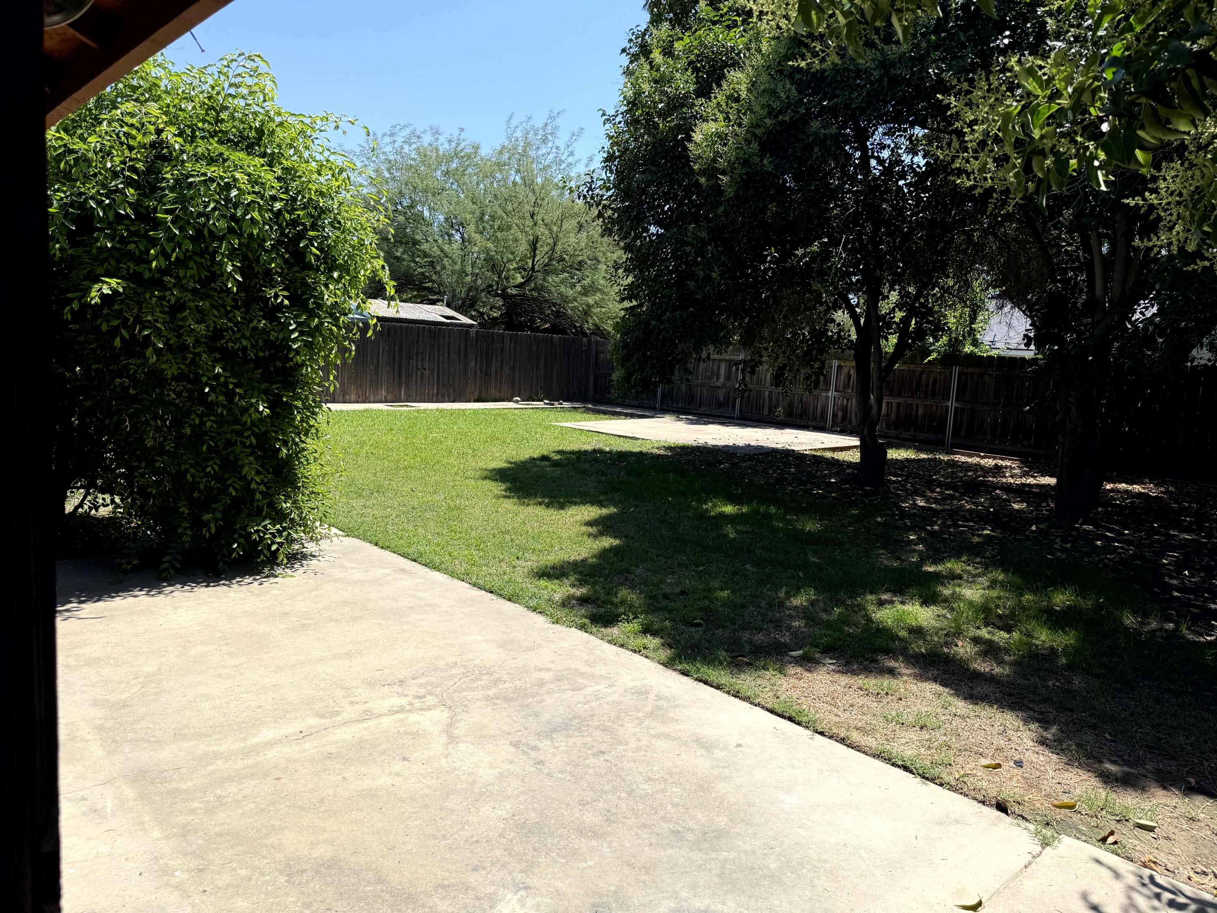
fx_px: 844
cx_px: 608
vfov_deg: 56.8
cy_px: 456
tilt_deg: -3.9
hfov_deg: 71.6
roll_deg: -4.9
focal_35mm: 24
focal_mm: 6.76
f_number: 1.78
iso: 80
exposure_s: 1/3425
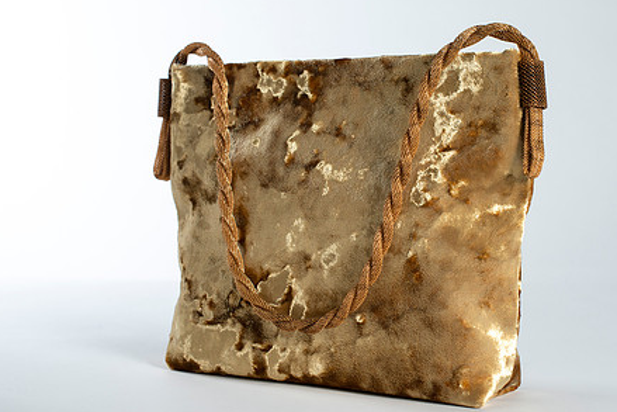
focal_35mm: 66
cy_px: 206
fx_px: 1131
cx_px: 377
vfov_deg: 20.6
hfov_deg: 30.4
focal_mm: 50
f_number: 8
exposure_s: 1/200
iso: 200
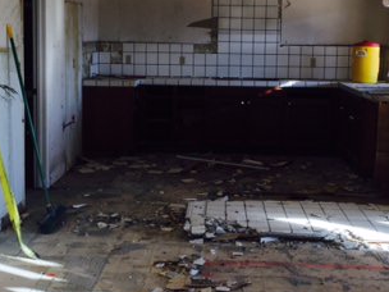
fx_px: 685
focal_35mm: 61
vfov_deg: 24.0
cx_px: 205
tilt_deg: -7.9
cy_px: 119
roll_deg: -1.8
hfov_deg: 31.7
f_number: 2.2
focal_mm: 4.15
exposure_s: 1/169
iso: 32
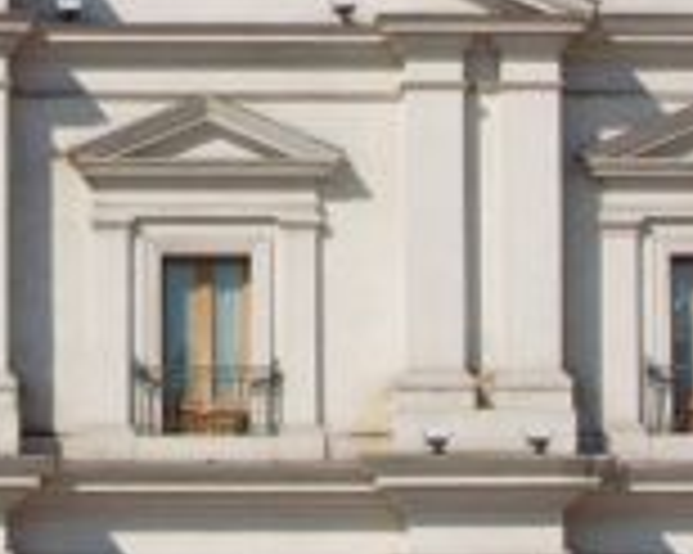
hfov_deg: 8.6
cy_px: 315
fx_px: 4612
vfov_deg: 6.9
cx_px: 207
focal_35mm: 225
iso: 100
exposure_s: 1/180
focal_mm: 32
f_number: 11
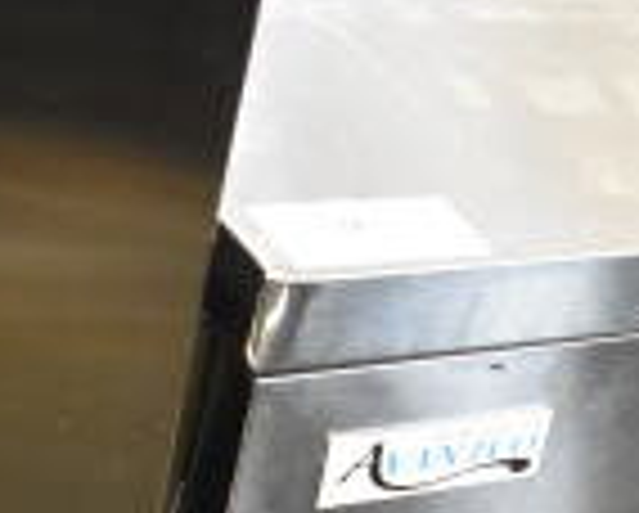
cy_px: 497
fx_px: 2519
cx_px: 1107
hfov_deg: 13.2
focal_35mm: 133
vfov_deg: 11.5
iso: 1600
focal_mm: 22
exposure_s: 1/60
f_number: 3.8
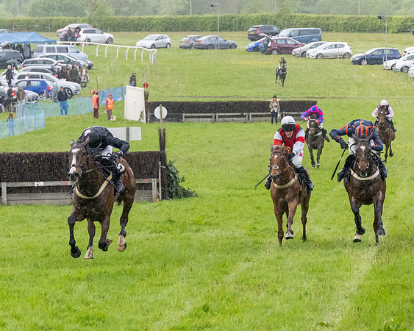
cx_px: 86
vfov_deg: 6.6
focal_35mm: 234
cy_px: 233
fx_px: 2861
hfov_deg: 8.3
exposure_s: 1/1250
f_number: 4
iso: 2000
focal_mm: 98
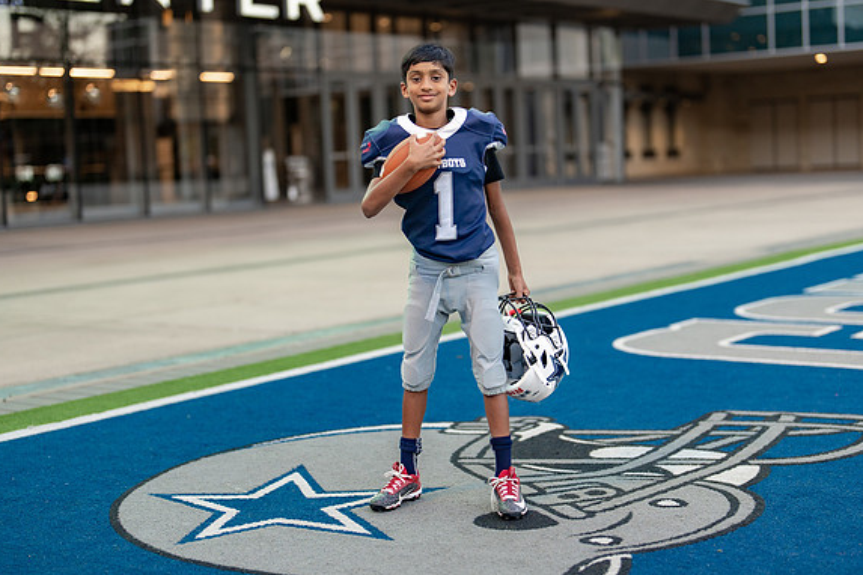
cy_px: 289
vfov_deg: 21.9
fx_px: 1486
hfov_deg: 32.4
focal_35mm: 62
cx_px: 470
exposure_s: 1/400
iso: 200
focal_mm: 50
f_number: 1.2
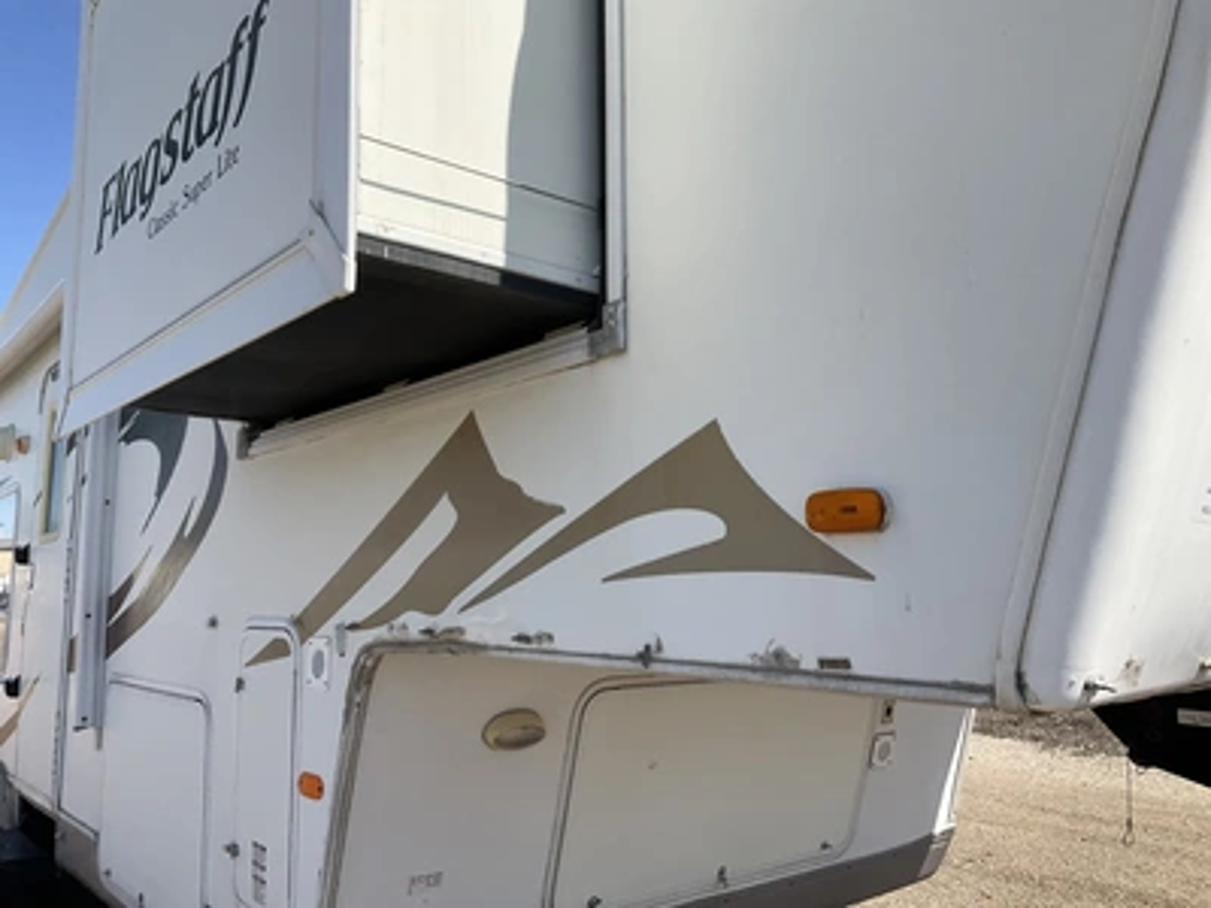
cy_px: 454
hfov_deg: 61.7
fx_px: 1015
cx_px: 606
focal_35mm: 29
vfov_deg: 48.2
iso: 25
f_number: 1.8
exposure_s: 1/1451
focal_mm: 3
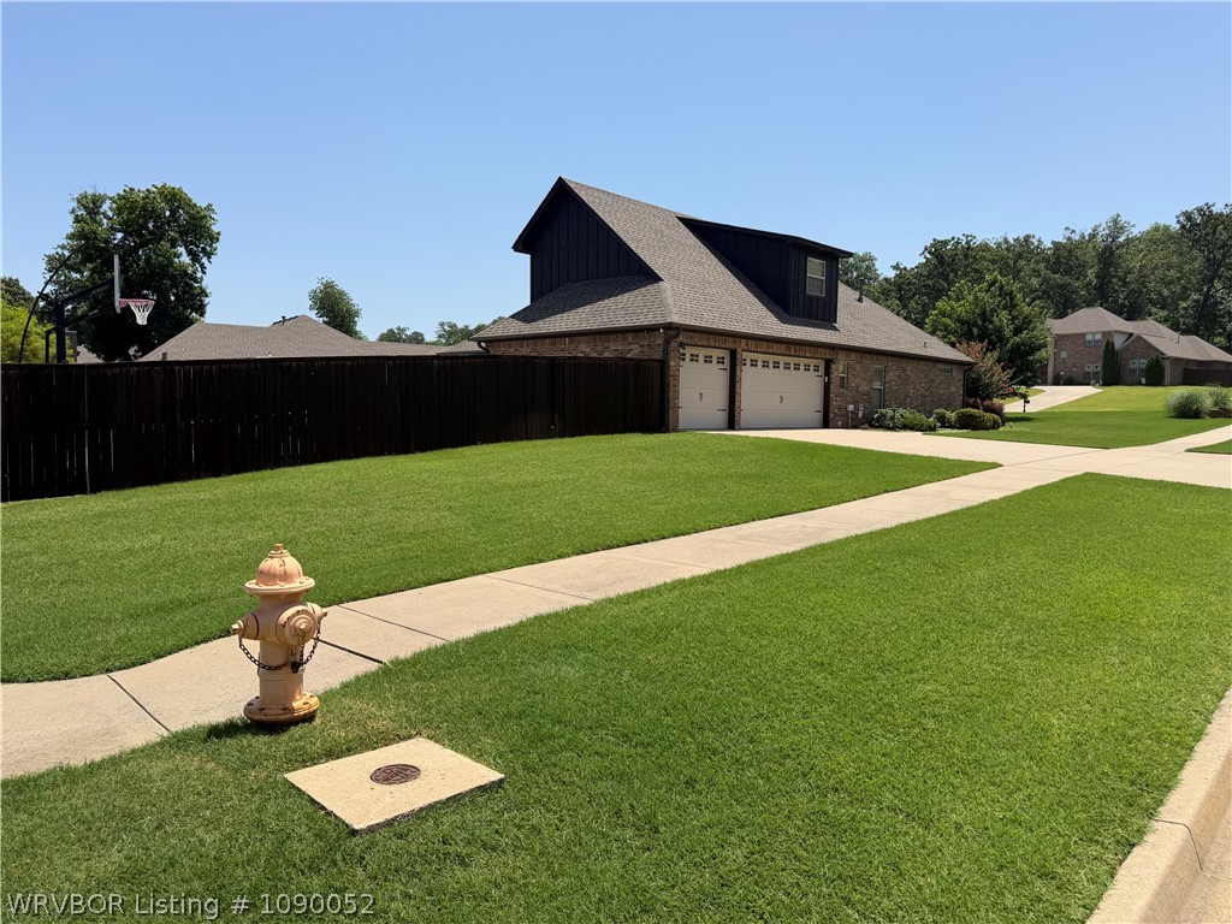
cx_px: 616
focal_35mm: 24
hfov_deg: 71.6
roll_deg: -0.7
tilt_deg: -3.9
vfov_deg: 56.8
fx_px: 854
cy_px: 462
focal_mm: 6.76
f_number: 1.78
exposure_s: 1/4405
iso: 80
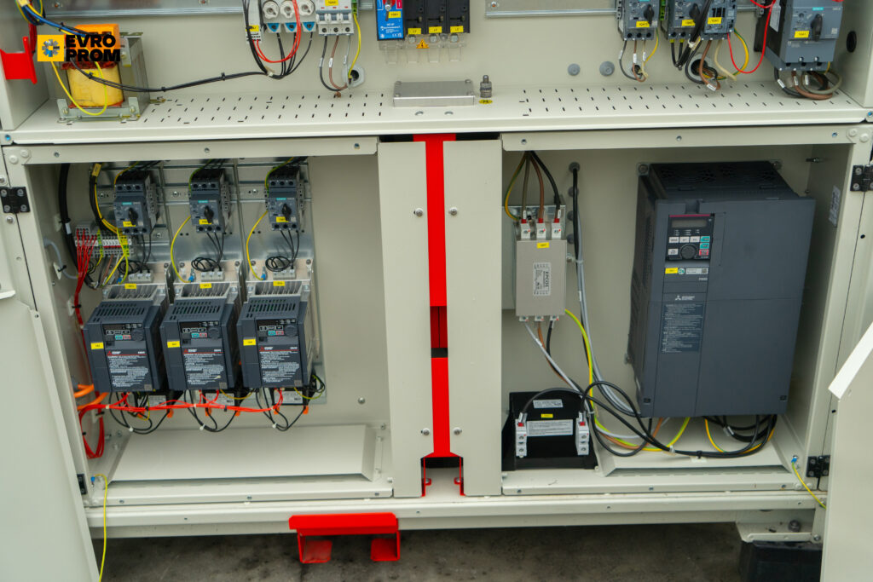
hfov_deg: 45.4
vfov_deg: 31.2
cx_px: 436
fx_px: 1043
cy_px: 291
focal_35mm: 43
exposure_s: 1/100
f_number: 4
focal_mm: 43
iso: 400
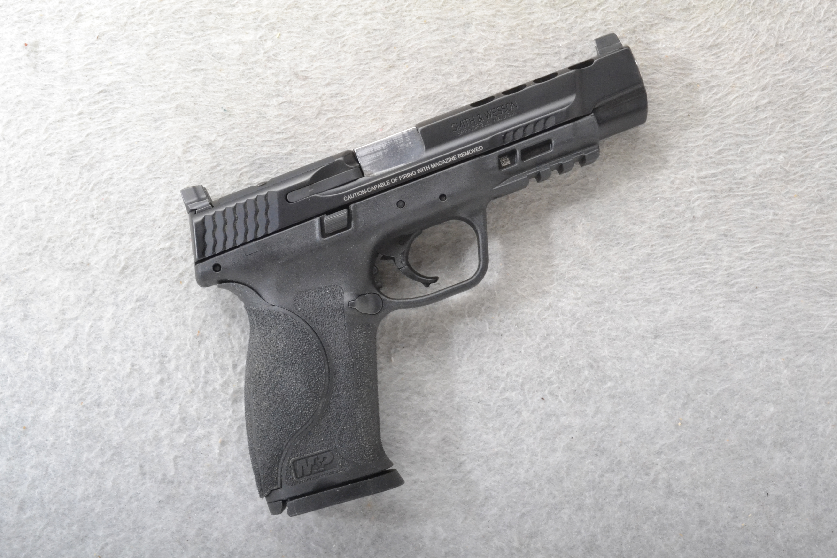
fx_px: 1221
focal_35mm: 52
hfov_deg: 37.9
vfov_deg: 25.8
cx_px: 418
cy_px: 279
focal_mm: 35
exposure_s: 1/160
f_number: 20
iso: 3200
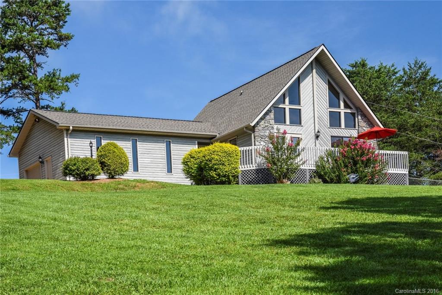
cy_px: 148
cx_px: 221
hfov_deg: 27.0
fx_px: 921
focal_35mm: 75
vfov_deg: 18.2
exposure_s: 1/500
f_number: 11
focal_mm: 75
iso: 1250
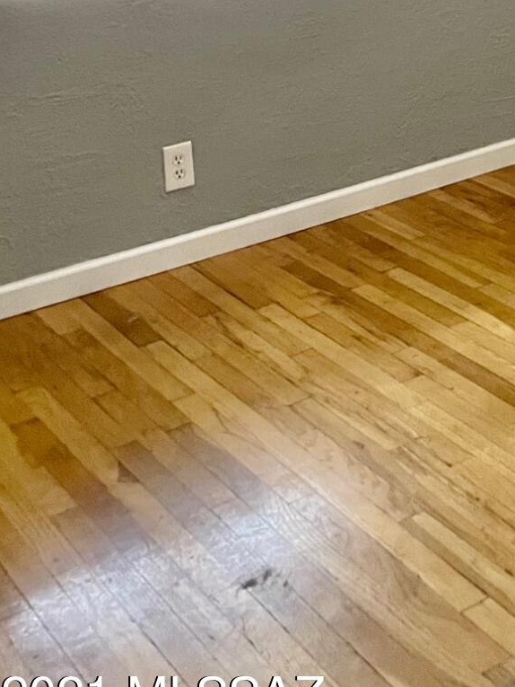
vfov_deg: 25.8
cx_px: 632
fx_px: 1349
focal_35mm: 68
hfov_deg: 20.2
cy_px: -120
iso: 640
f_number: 1.6
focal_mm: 4.2
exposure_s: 1/35
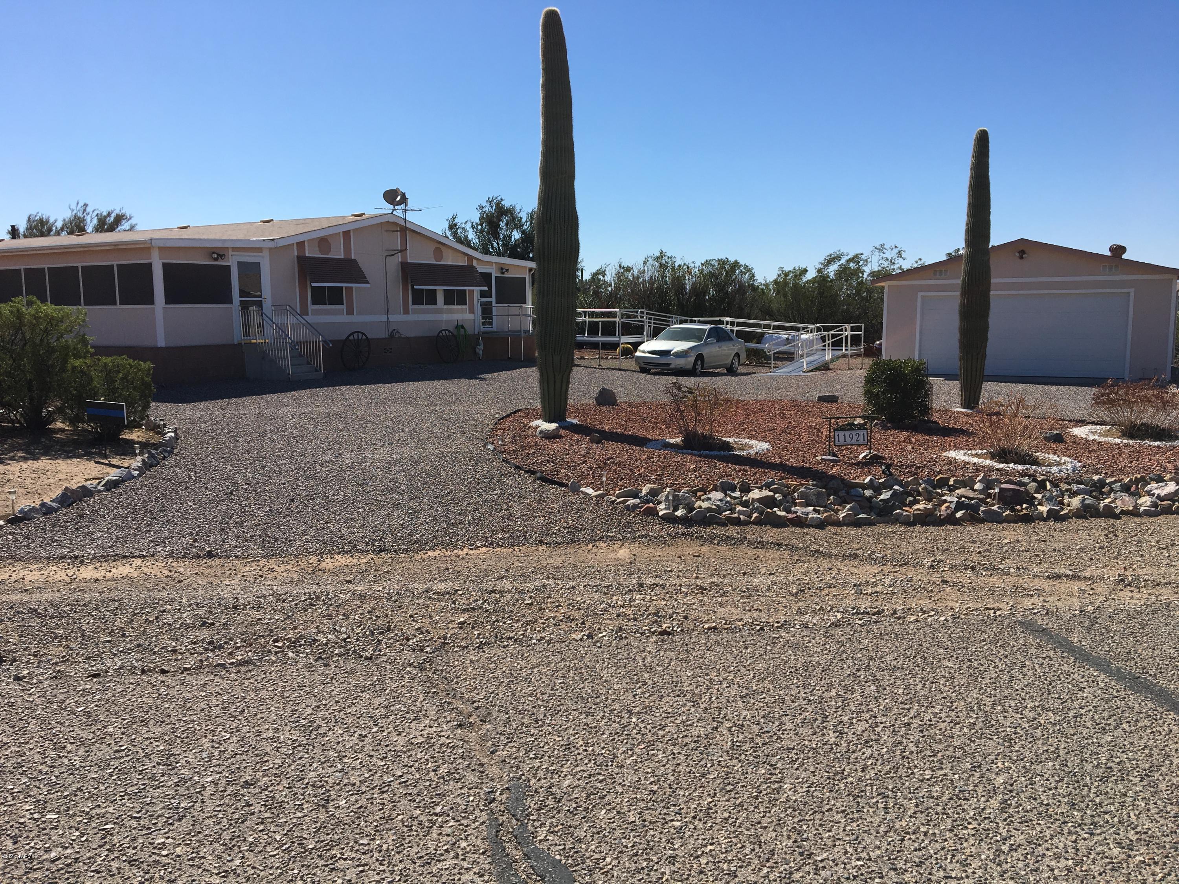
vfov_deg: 48.2
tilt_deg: -6.4
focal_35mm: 29
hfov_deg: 61.7
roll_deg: +0.1
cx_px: 590
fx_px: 988
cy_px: 442
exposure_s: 1/2404
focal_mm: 4.15
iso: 25
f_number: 2.2
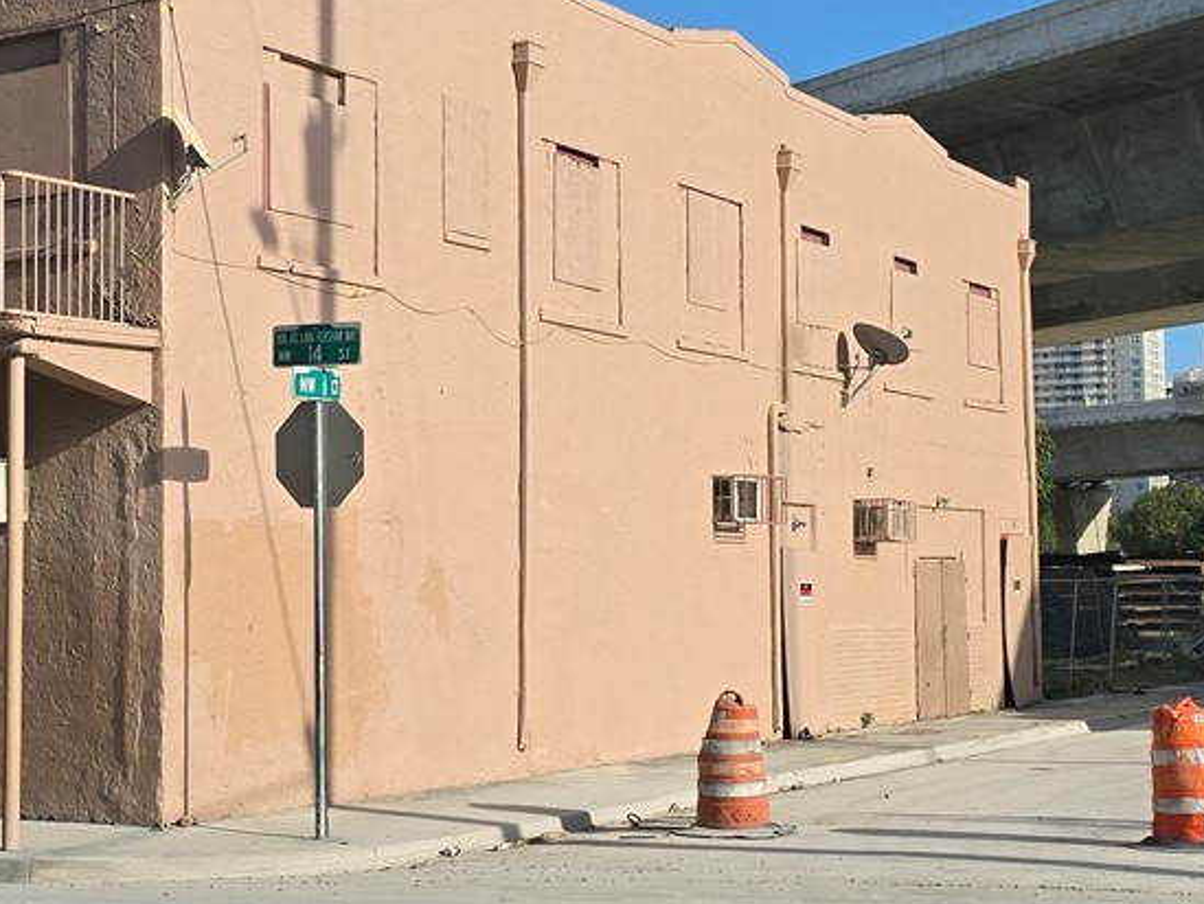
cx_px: 263
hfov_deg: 28.4
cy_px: 329
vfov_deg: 21.9
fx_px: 2331
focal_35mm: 67
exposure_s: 1/929
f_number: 1.7
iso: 12
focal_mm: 6.3
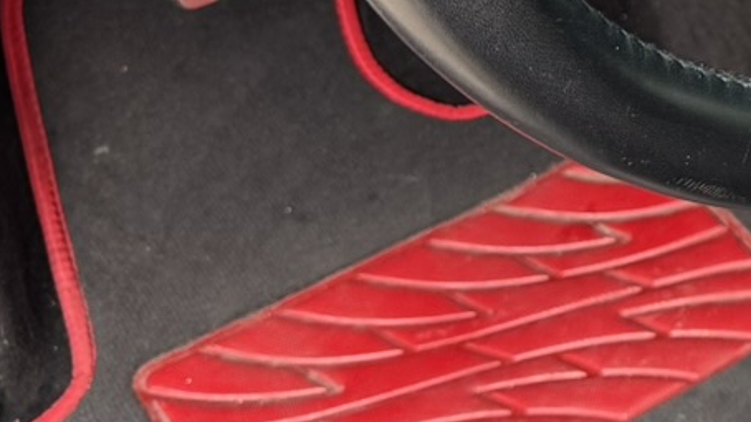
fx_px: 2349
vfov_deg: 9.9
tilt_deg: -34.2
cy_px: -263
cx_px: 1252
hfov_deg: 16.0
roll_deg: -5.7
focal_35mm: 118
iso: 160
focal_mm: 6.76
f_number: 1.78
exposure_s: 1/121
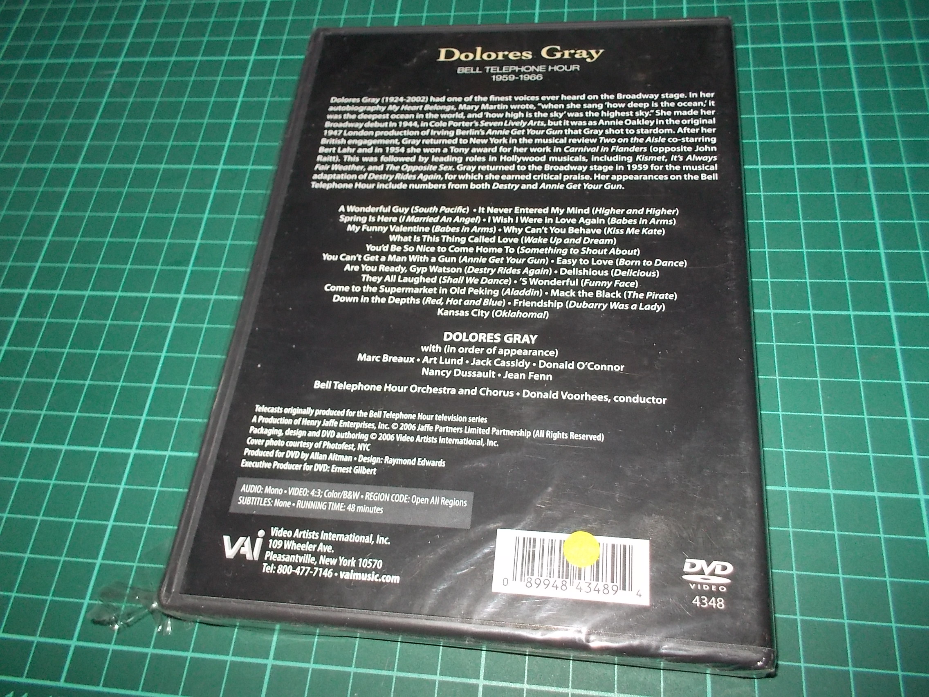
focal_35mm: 29
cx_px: 464
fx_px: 778
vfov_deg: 48.2
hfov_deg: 61.7
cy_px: 348
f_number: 3.3
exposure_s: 1/30
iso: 200
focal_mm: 4.1
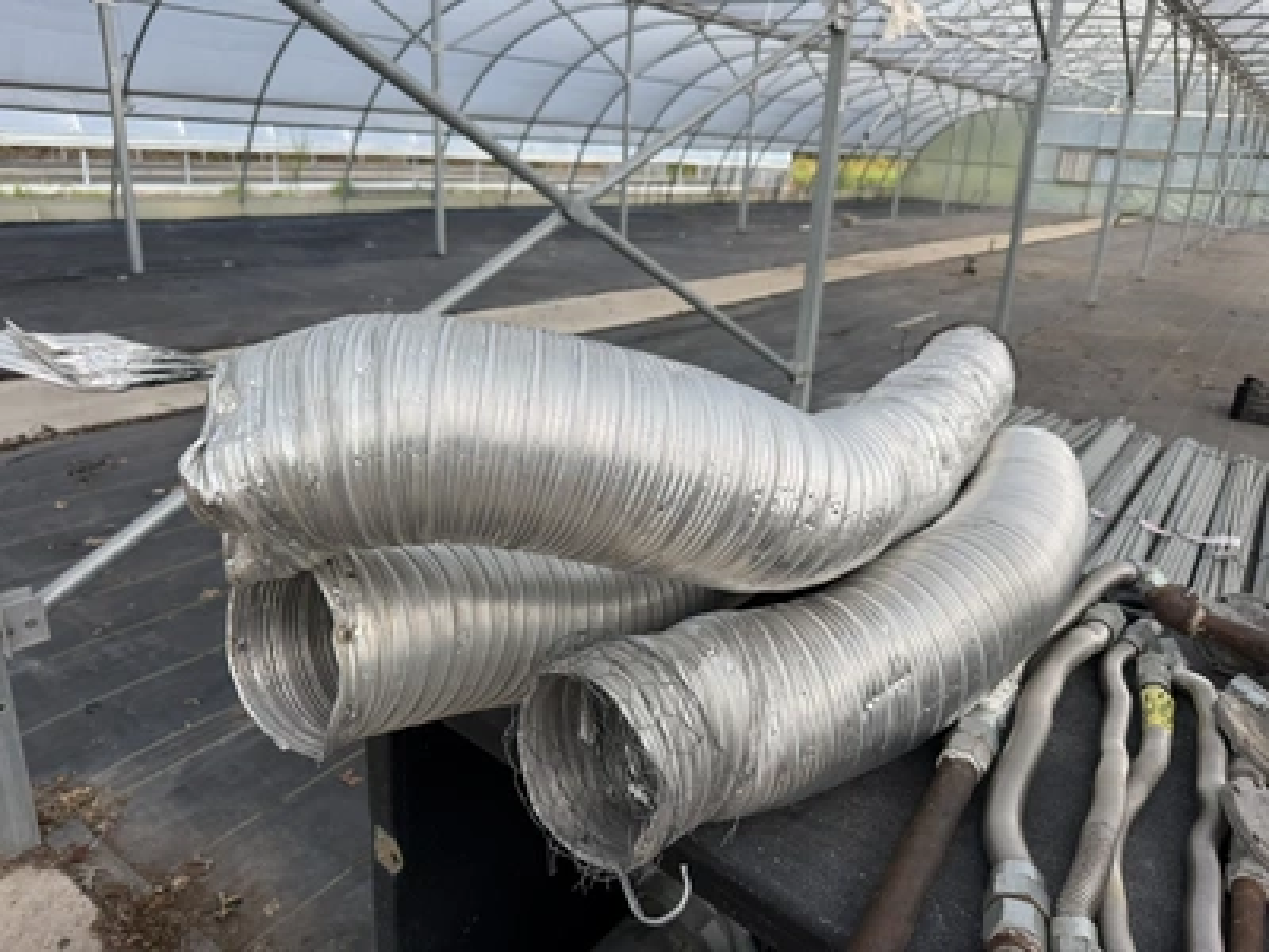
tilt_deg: -20.1
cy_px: 476
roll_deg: -4.5
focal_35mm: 24
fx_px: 880
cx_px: 634
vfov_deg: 56.8
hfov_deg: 71.6
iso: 80
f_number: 1.78
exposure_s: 1/2525
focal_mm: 6.76
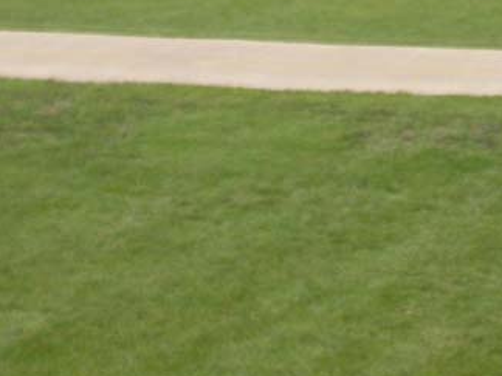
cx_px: 469
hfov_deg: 16.2
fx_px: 1740
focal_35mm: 120
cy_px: -124
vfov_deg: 12.0
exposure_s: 1/1000
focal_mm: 7.85
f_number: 2.6
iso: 100
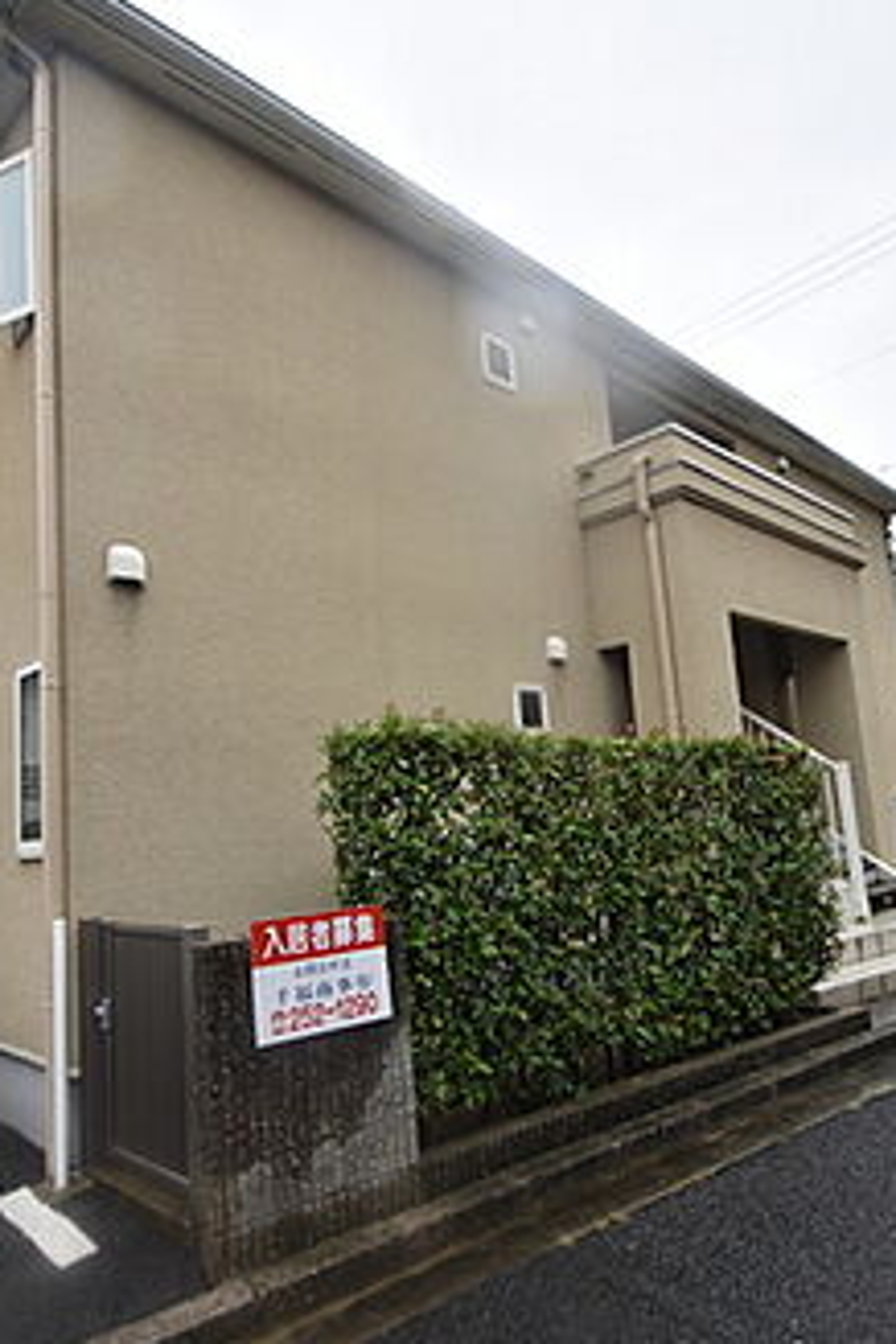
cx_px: 382
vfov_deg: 78.6
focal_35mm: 22
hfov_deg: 57.0
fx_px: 821
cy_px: 686
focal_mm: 10
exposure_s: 1/125
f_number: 5.6
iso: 100
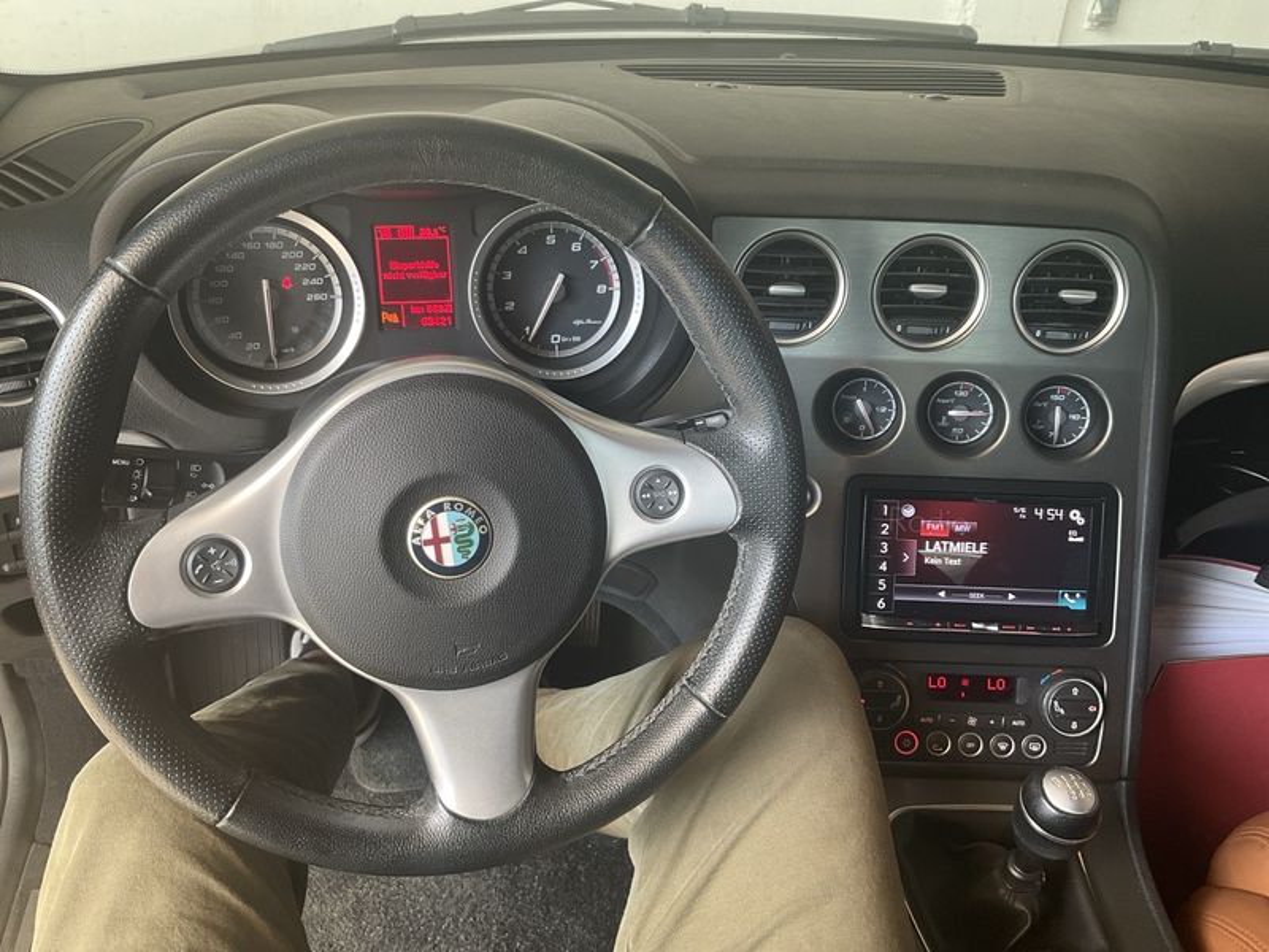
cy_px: 476
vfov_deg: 48.2
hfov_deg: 61.7
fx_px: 1063
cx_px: 634
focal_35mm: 29
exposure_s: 1/77
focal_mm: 3
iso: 64
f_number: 1.8
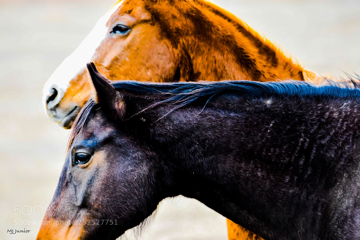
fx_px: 6898
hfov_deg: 3.0
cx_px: 180
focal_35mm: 690
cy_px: 120
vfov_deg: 2.0
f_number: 6.3
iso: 1600
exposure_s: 1/640
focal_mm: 460
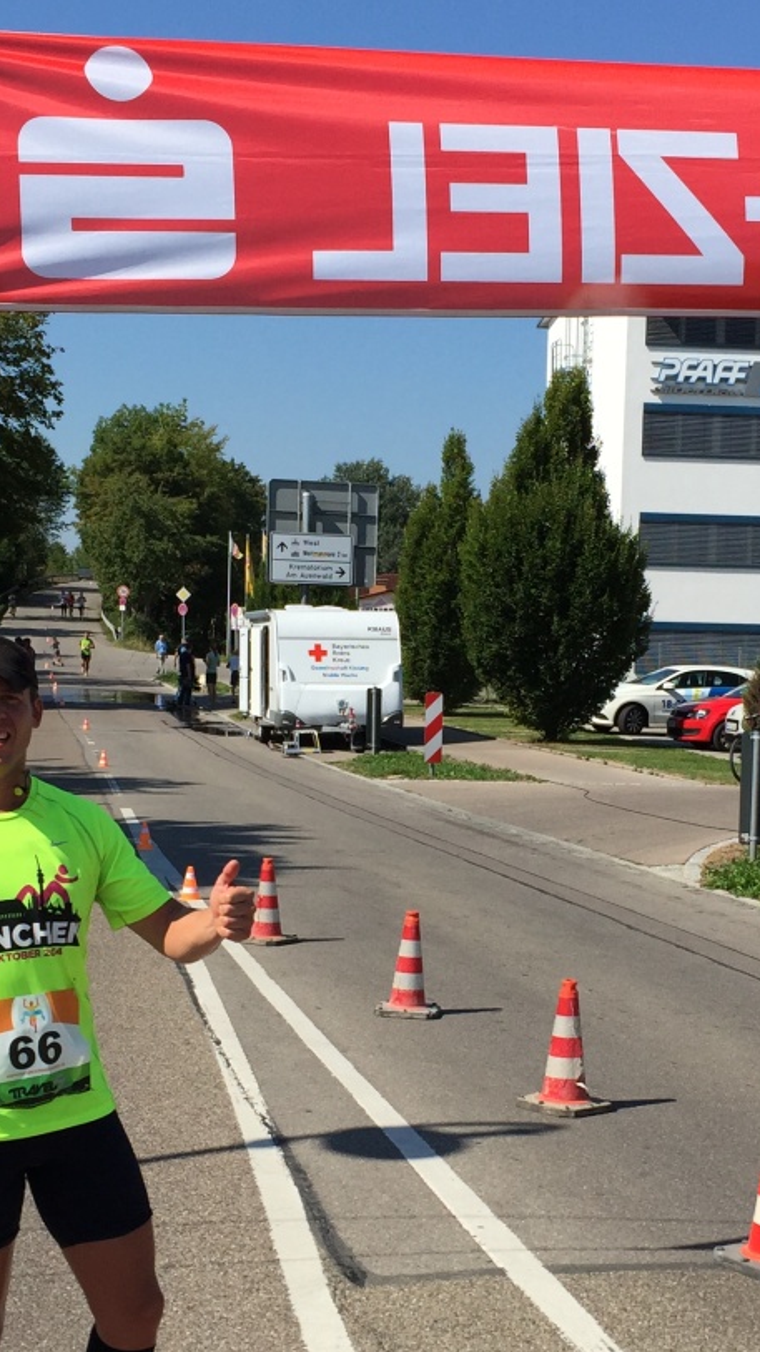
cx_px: 429
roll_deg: -1.8
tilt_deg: -4.0
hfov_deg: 21.1
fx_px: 2043
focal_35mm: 57
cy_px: 791
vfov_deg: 36.5
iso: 32
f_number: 2.2
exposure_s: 1/2639
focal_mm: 4.15
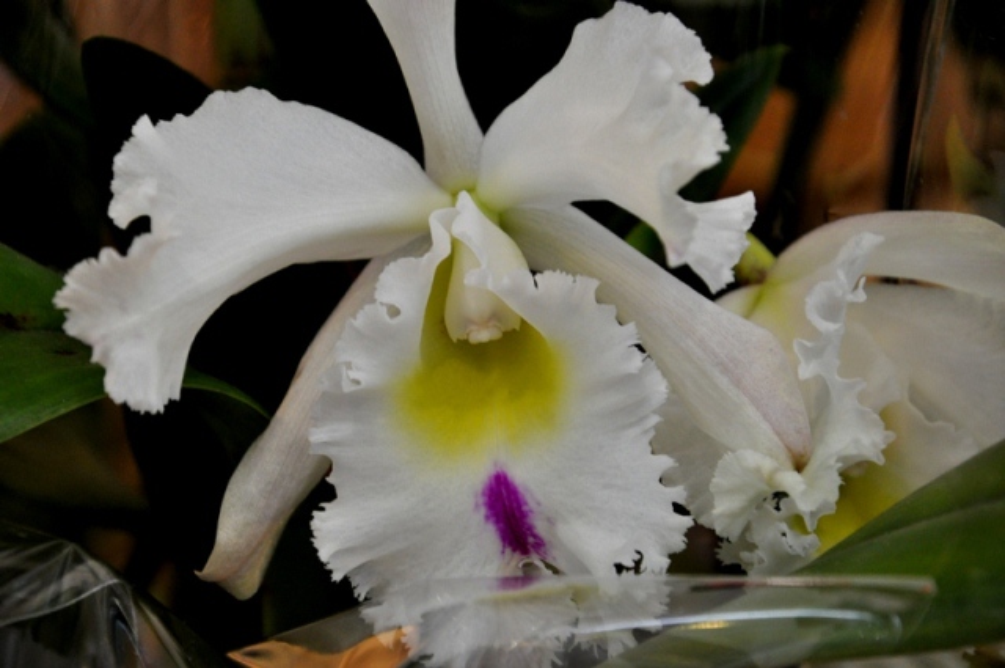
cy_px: 334
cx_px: 502
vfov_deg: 8.7
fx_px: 4391
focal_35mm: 158
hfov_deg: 13.1
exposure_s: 1/30
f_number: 8
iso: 1100
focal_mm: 105
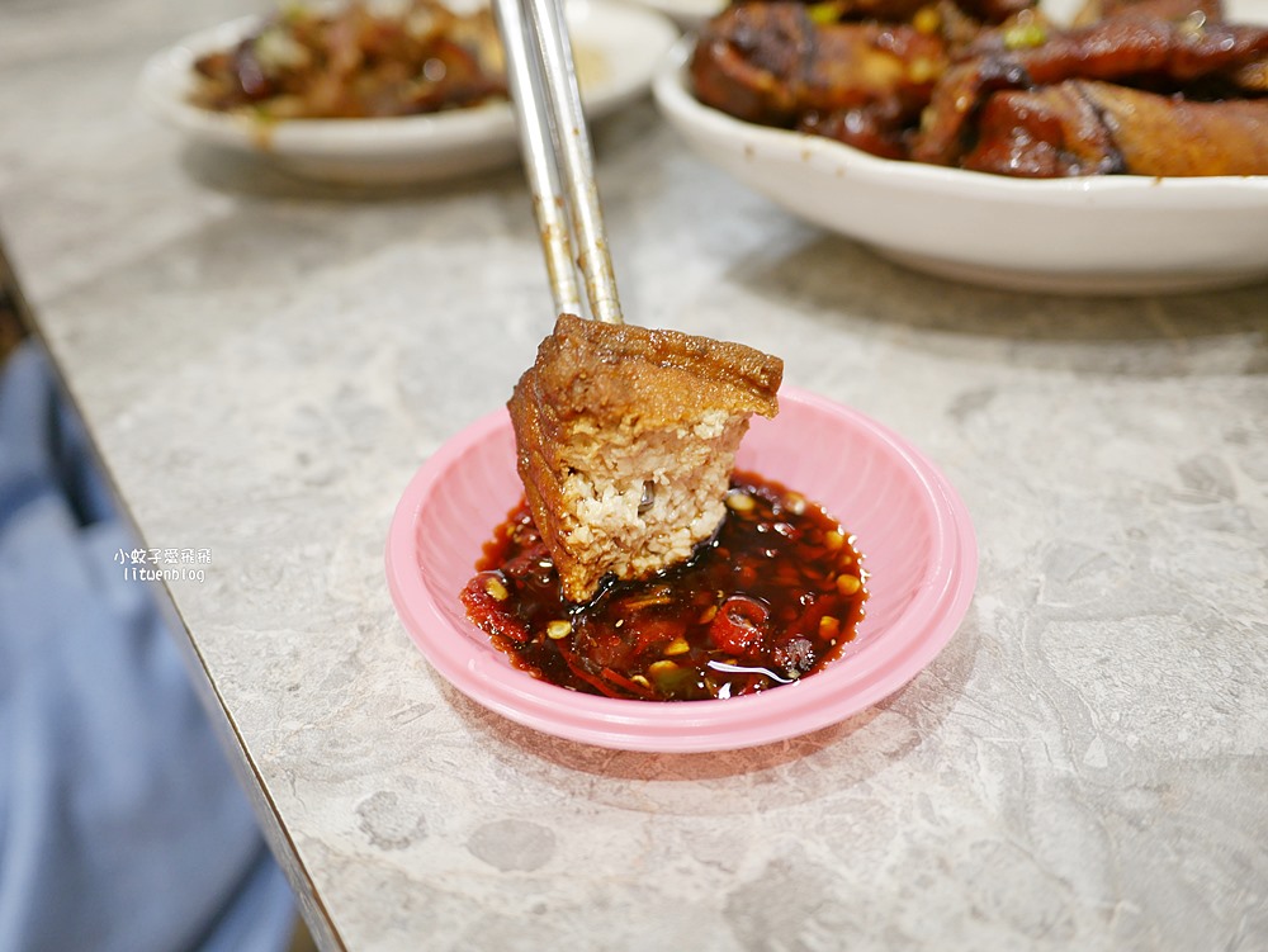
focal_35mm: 28
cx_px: 634
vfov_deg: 49.8
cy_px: 476
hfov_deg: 63.4
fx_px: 1026
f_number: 2.5
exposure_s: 1/60
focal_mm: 14
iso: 250
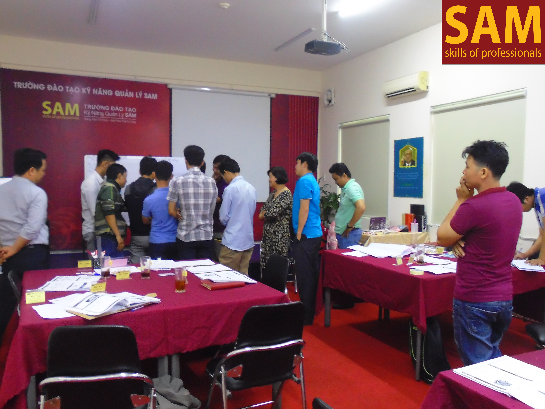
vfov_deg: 48.2
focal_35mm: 29
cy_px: 204
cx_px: 272
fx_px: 457
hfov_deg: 61.7
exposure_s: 1/13
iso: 400
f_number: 3.7
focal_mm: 5.3
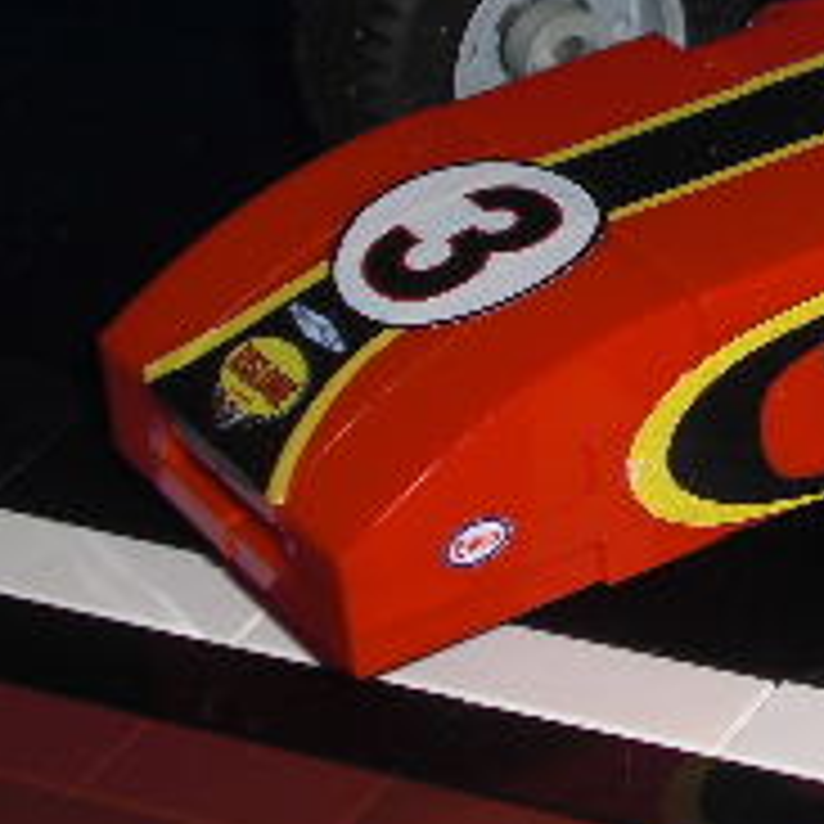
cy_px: 171
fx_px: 4336
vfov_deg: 10.8
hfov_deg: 10.6
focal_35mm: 161
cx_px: 1148
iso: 50
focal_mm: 9.1
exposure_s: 1/60
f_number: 3.4
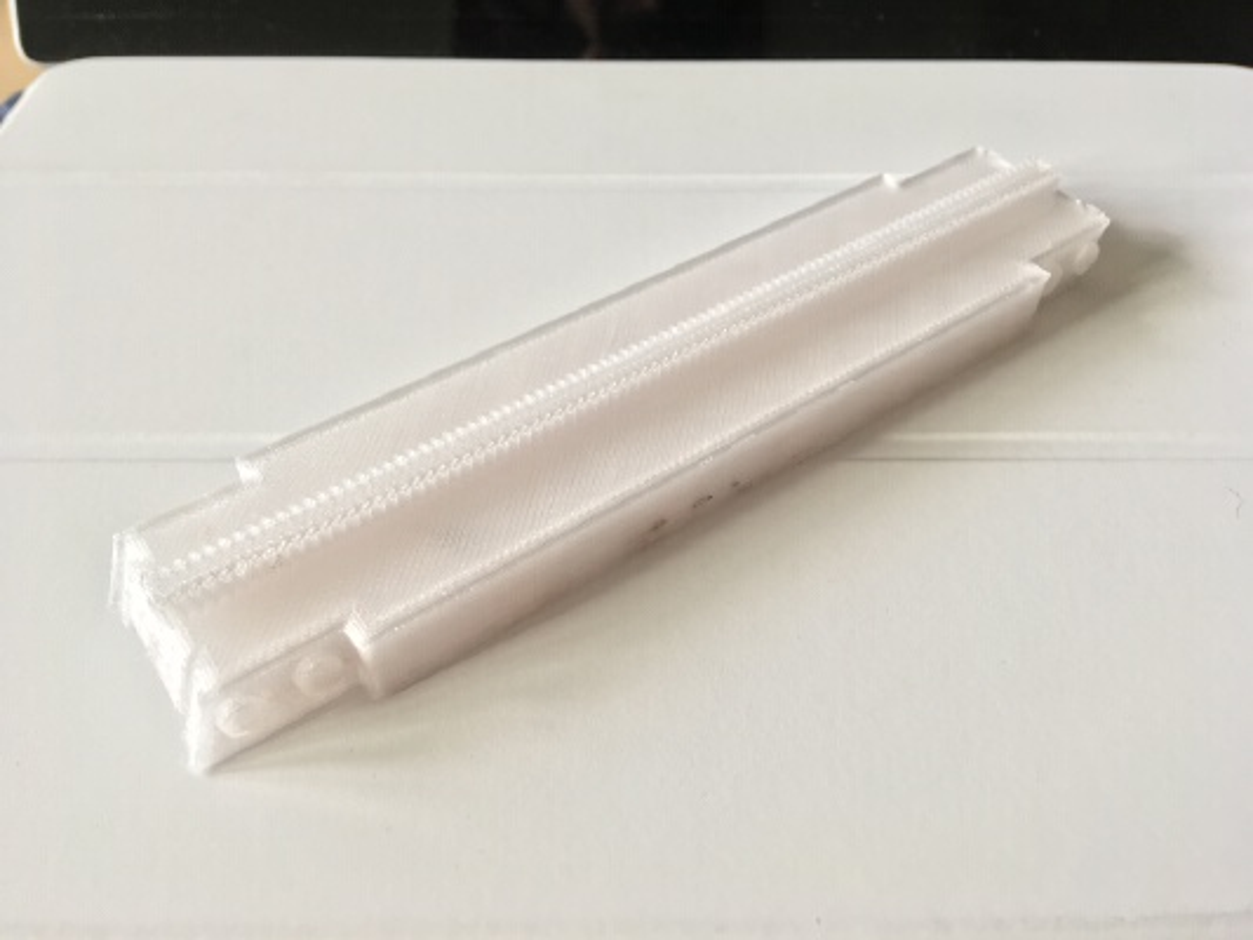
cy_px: 470
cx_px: 626
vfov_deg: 48.2
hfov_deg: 61.6
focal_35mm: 29
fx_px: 1050
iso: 32
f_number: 2.2
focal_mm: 4.15
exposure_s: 1/33
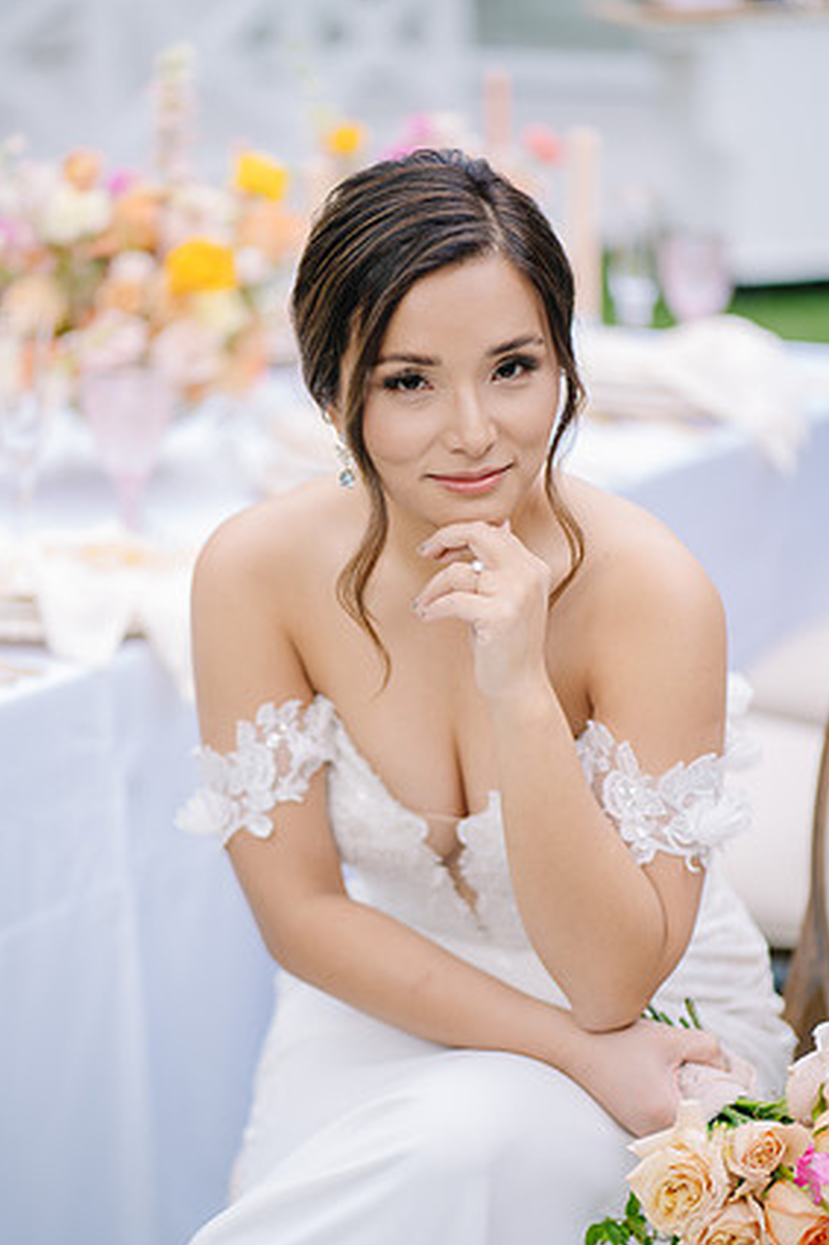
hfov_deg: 15.2
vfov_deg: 22.6
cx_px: 401
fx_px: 3111
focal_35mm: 90
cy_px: 644
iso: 50
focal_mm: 85
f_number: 2
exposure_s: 1/160
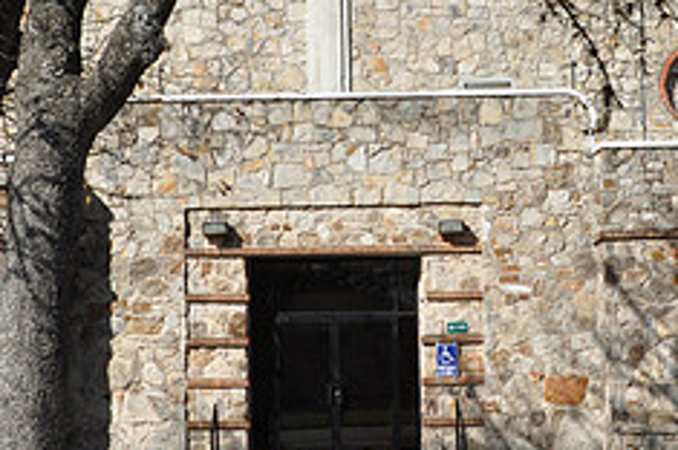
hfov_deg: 22.9
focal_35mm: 89
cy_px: 149
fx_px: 1674
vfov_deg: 15.3
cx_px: 366
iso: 200
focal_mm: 24
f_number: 9
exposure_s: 1/320
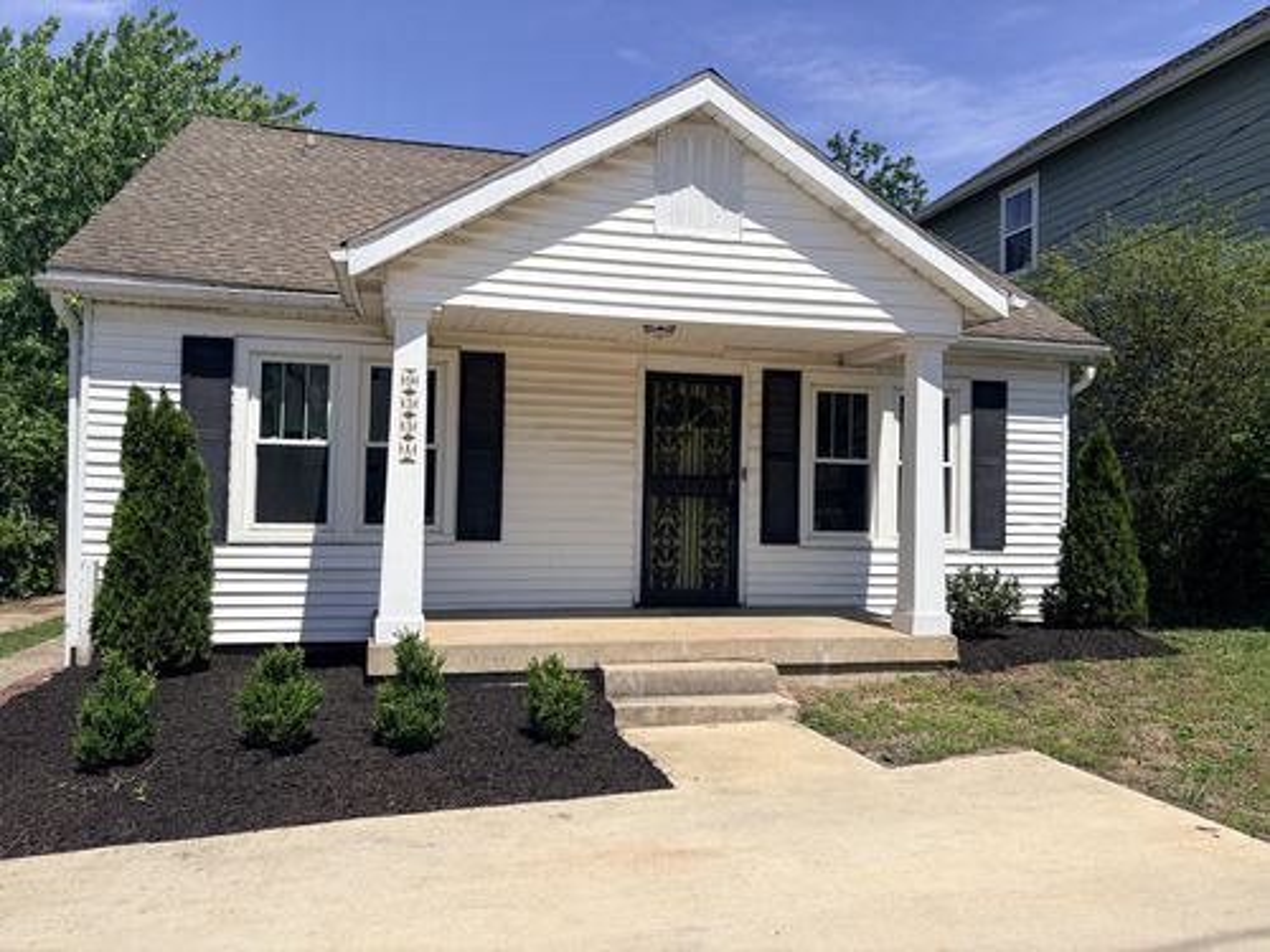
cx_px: 635
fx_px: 954
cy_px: 476
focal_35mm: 26
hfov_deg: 67.3
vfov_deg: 53.1
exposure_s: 1/7813
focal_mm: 5.96
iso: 50
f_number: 1.6
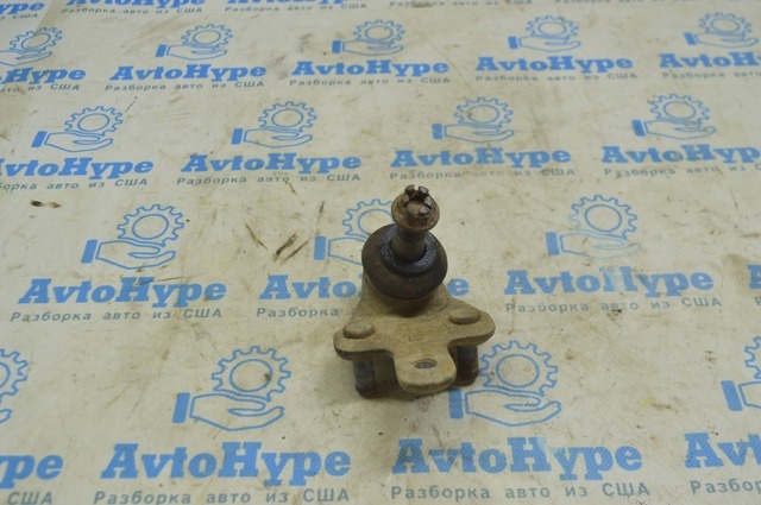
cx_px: 380
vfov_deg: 31.8
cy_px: 252
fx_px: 887
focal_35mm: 42
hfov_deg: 46.5
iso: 400
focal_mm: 28
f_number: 5.6
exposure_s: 1/40
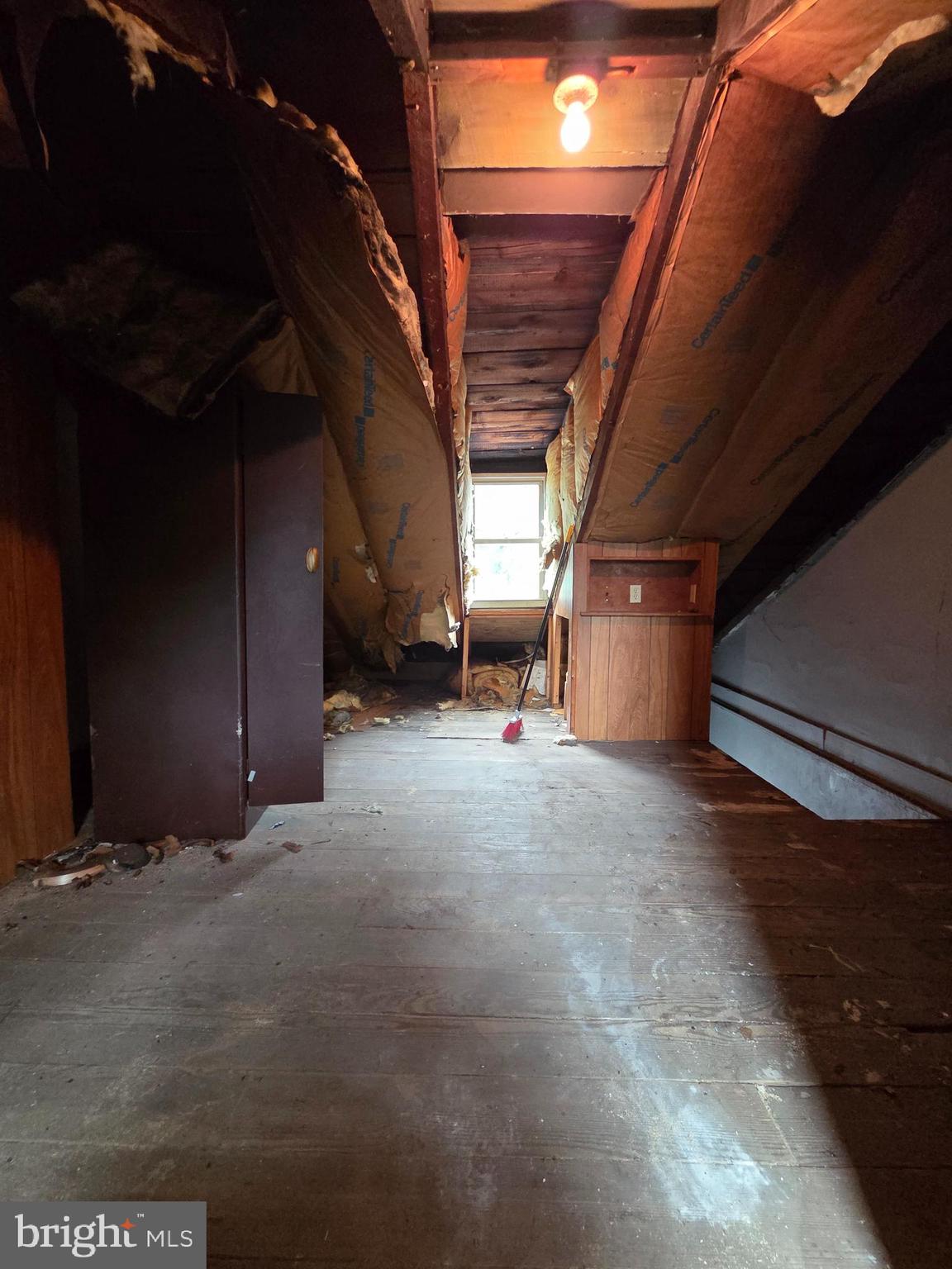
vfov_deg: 106.2
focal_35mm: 13
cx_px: 476
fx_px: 477
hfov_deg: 89.9
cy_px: 634
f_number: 2.2
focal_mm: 2.2
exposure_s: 1/60
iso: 1250
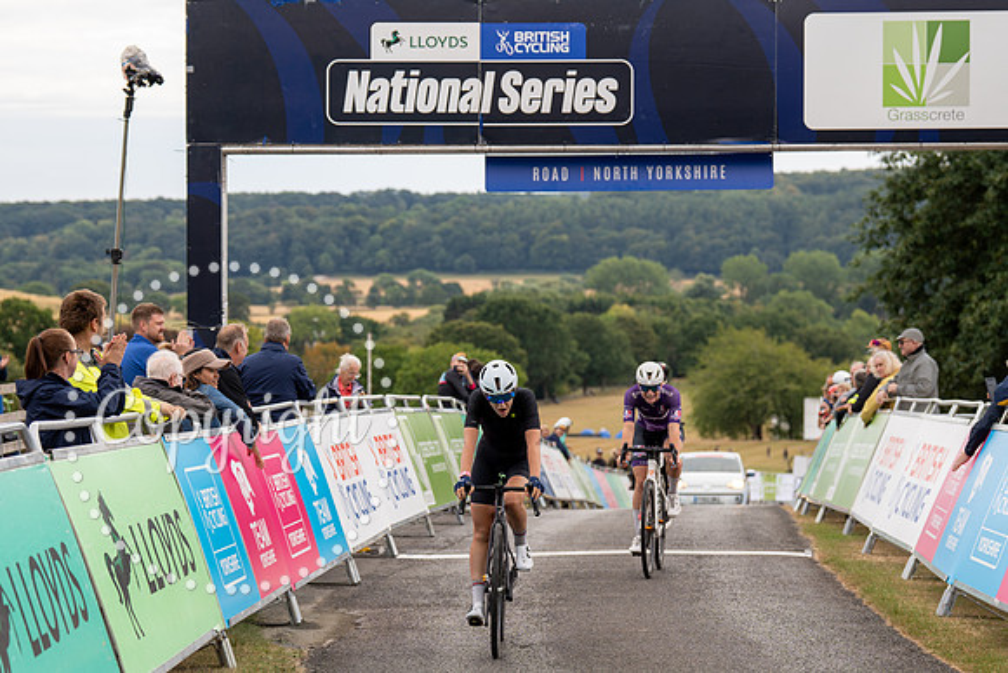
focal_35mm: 102
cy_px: 337
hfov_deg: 20.0
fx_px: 2852
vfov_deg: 13.5
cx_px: 477
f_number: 3.5
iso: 250
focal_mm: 85
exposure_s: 1/1000
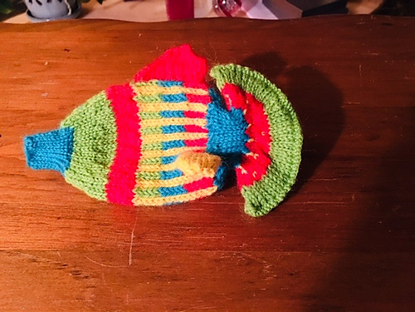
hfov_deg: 61.7
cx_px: 208
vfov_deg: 48.2
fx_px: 348
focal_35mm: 29
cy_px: 156
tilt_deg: -47.3
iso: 250
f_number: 2.2
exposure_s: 1/15
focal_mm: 4.15
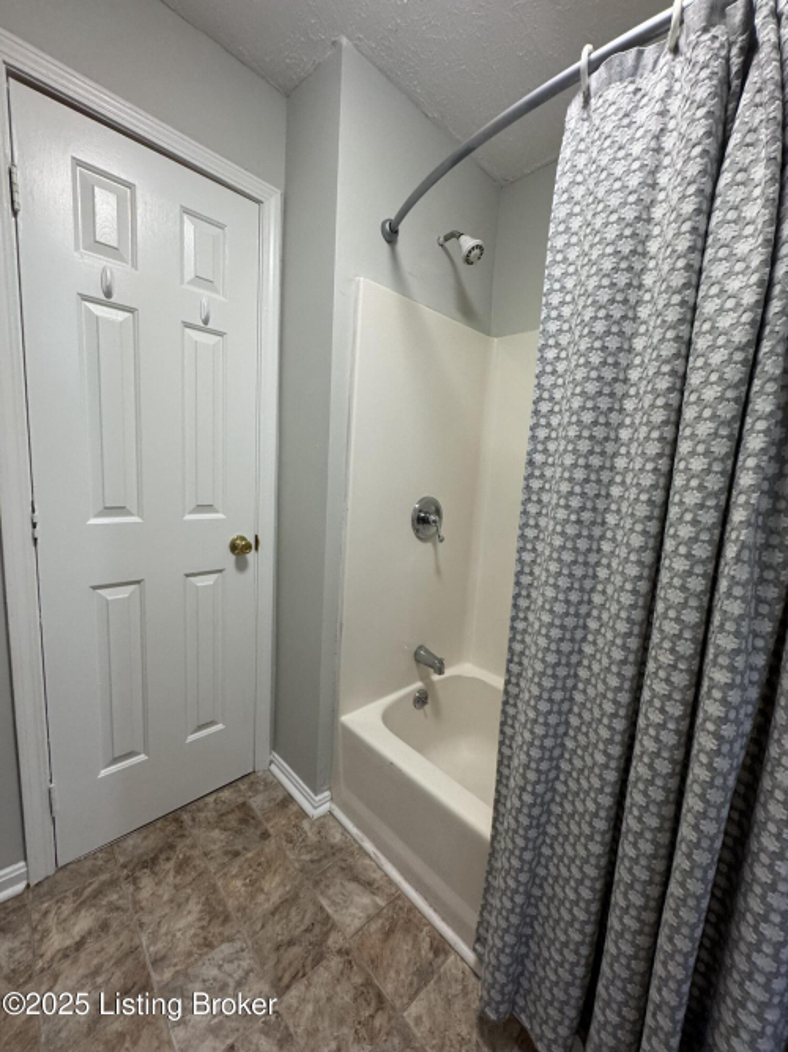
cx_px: 394
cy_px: 526
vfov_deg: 102.1
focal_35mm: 14
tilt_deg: -8.5
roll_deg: -4.1
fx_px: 425
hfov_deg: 85.7
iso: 200
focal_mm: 2.22
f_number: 2.2
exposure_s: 1/60
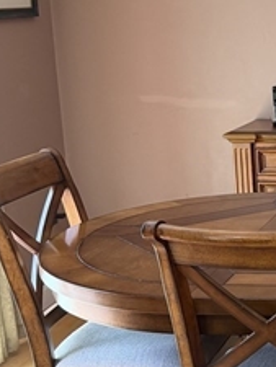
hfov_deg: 16.1
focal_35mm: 82
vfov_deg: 23.8
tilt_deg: -13.9
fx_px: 871
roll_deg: +0.4
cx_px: 447
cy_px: 192
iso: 160
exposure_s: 1/60
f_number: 1.78
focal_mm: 6.76
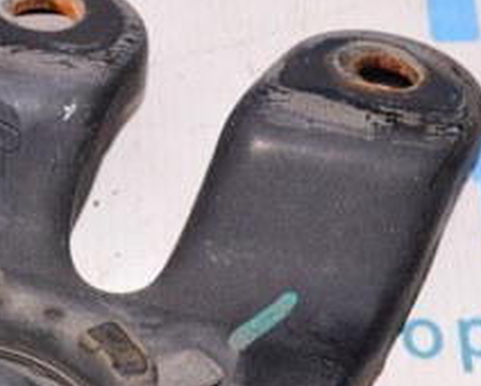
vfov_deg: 11.7
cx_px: 0
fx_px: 1872
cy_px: 351
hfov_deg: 14.4
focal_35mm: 131
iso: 1600
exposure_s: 1/160
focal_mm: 31
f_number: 8
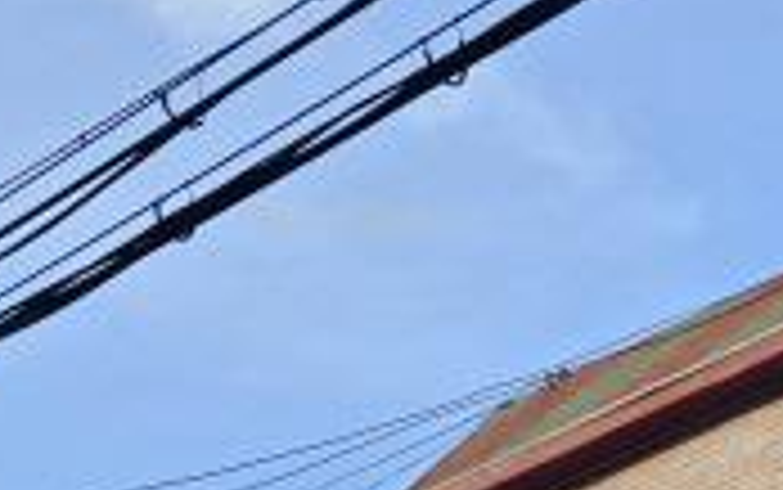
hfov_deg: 15.7
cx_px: 1444
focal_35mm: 112
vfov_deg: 10.4
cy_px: 1101
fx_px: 2392
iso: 10
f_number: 1.7
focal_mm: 6.3
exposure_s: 1/148
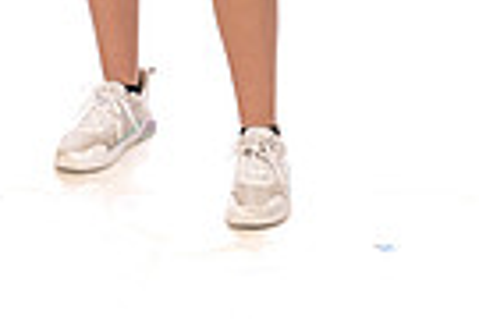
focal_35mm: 167
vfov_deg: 7.7
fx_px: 2222
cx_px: 365
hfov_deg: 12.3
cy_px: -425
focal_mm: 50
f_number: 7.1
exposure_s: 1/250
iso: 800
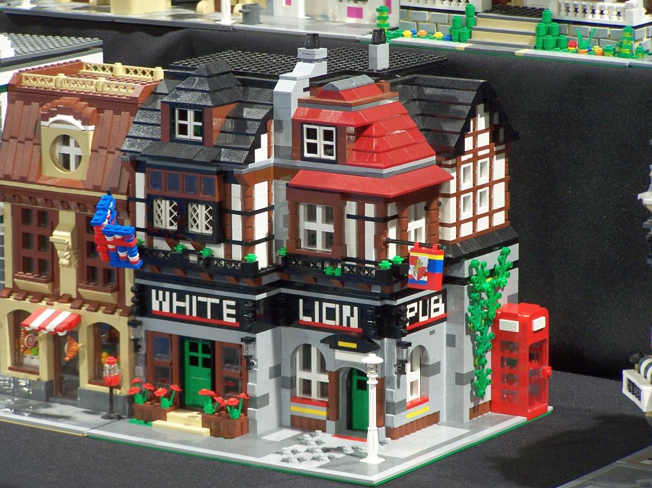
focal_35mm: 170
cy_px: 244
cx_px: 325
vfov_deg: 8.7
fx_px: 3201
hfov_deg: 11.6
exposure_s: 1/2
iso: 80
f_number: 3.2
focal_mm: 28
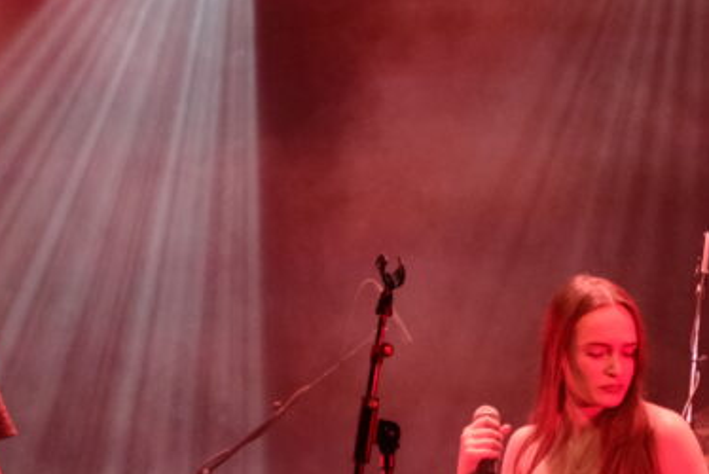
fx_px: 3075
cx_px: 552
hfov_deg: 13.1
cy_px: 492
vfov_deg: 8.8
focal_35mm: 156
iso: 2000
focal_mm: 37.8
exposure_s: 1/110
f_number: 2.8
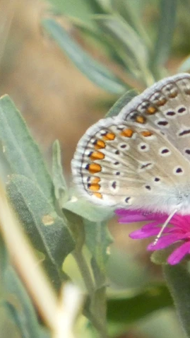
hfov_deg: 0.7
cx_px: 196
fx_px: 15051
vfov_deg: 1.3
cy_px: 169
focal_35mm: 1681
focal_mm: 206.4
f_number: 5.8
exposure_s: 1/1300
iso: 800
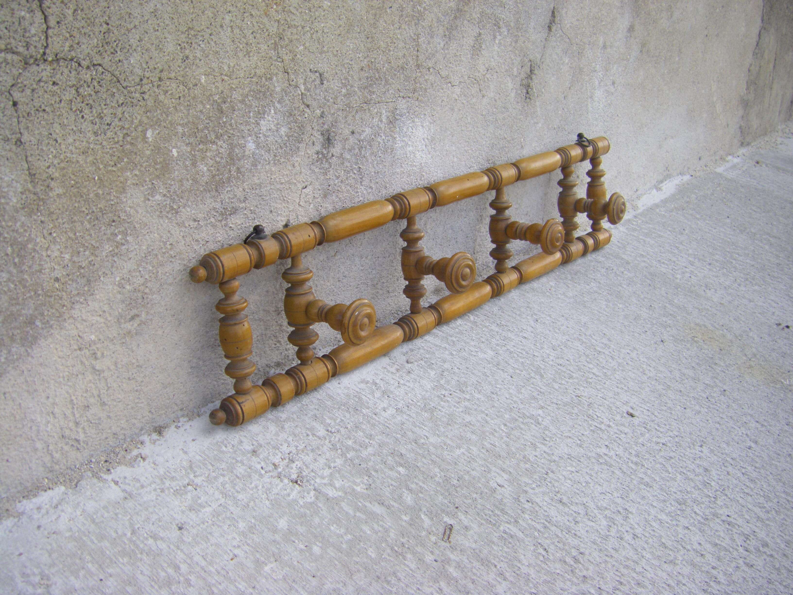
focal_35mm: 38
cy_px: 298
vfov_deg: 37.7
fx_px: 871
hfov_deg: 49.0
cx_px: 396
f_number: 3.5
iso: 64
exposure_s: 1/160
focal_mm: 6.3
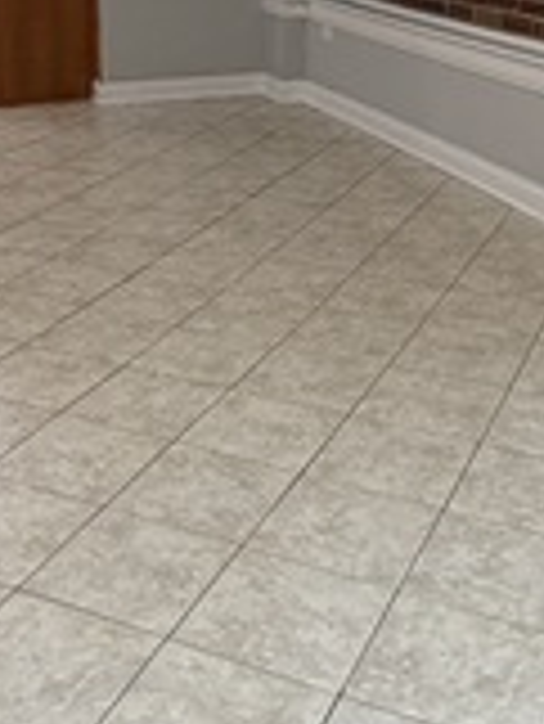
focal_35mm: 58
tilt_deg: -10.6
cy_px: 88
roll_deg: +0.8
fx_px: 1214
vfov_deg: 31.8
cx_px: 162
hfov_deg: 25.1
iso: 200
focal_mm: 2.22
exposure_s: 1/60
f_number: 2.2
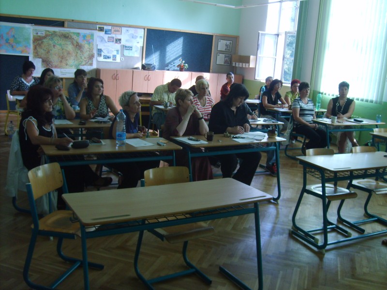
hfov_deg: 52.6
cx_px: 194
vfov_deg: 40.7
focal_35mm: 35
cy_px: 145
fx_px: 391
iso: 73
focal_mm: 5.8
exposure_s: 1/30
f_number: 2.8
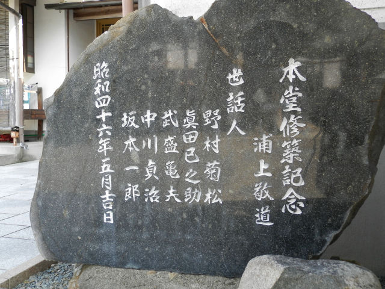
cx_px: 192
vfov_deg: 36.0
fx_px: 445
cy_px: 144
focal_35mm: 40
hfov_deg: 46.8
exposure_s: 1/100
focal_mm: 7.2
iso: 100
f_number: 3.5
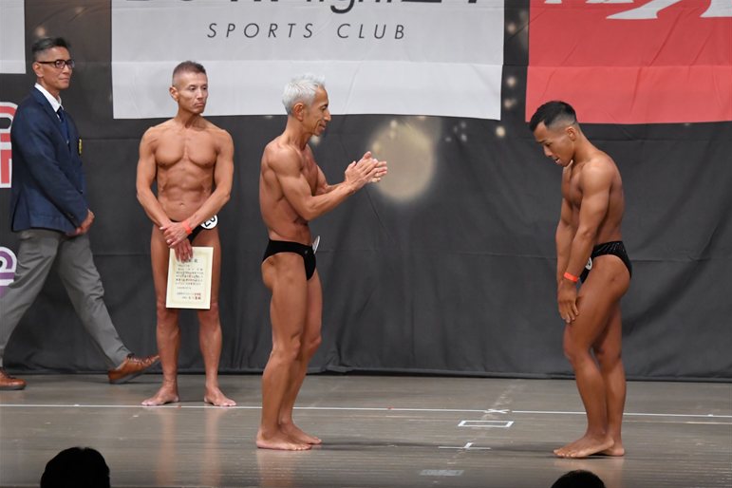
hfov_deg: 10.9
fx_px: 3822
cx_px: 367
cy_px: 244
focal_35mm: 188
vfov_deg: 7.3
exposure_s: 1/400
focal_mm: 125
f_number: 5.6
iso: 5000
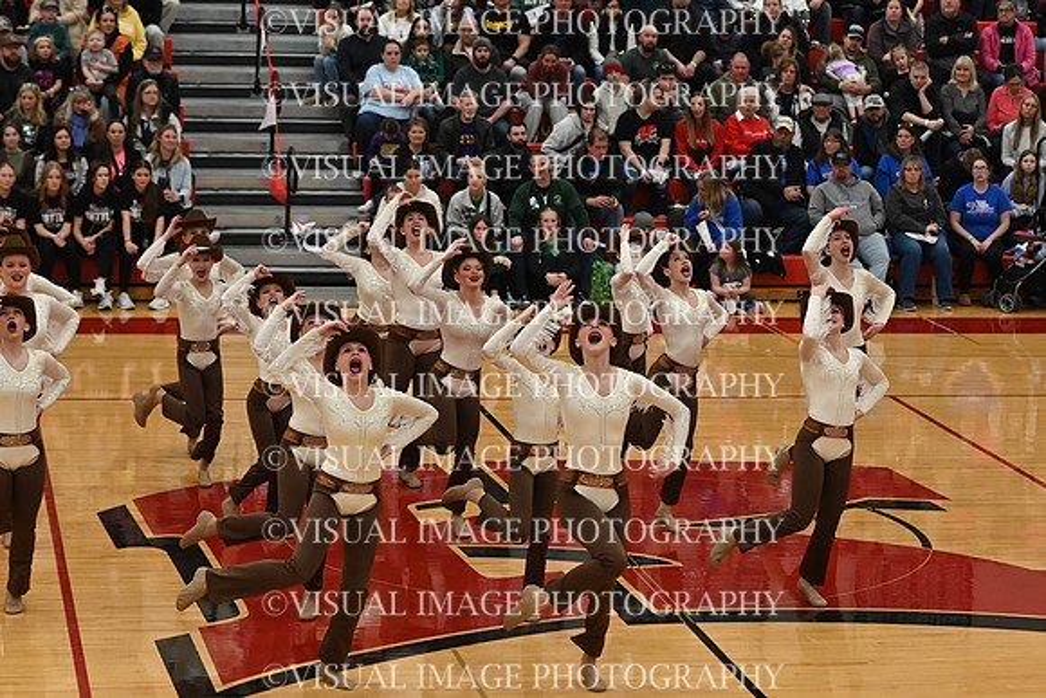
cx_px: 523
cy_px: 349
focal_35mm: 105
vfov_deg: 13.0
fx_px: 3051
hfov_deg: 19.5
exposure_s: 1/400
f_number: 4
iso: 3200
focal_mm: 70
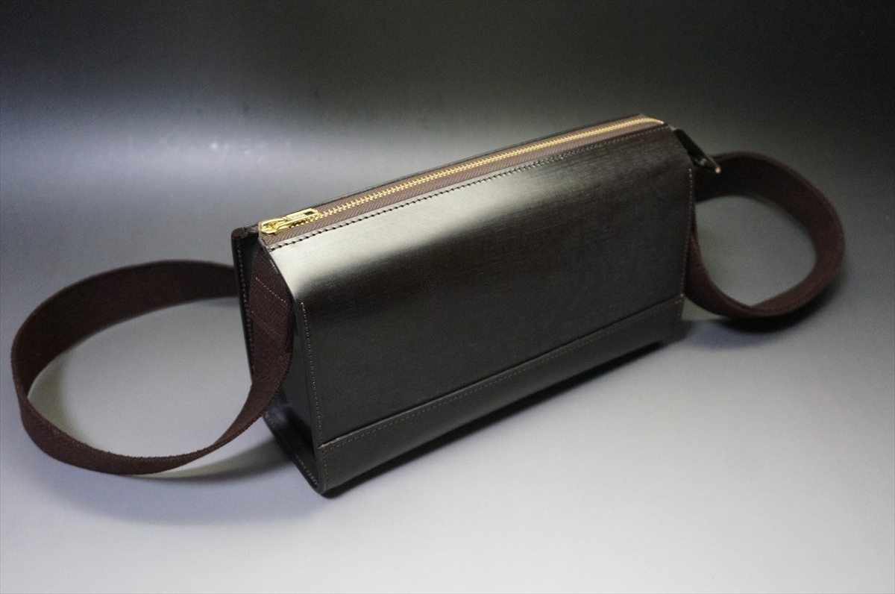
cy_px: 297
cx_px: 448
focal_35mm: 36
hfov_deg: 53.2
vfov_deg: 36.8
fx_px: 894
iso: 3200
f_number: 4.5
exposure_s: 1/160
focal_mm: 24
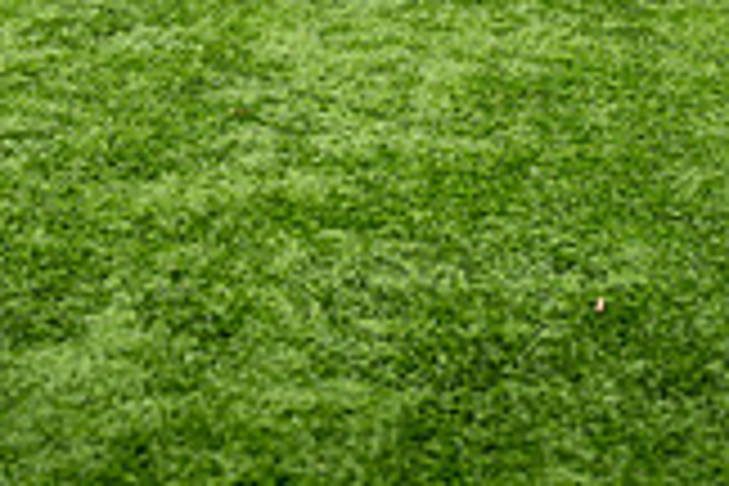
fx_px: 1741
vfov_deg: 14.4
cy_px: -317
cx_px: 414
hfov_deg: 23.6
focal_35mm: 86
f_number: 2.8
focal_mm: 24
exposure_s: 1/500
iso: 100
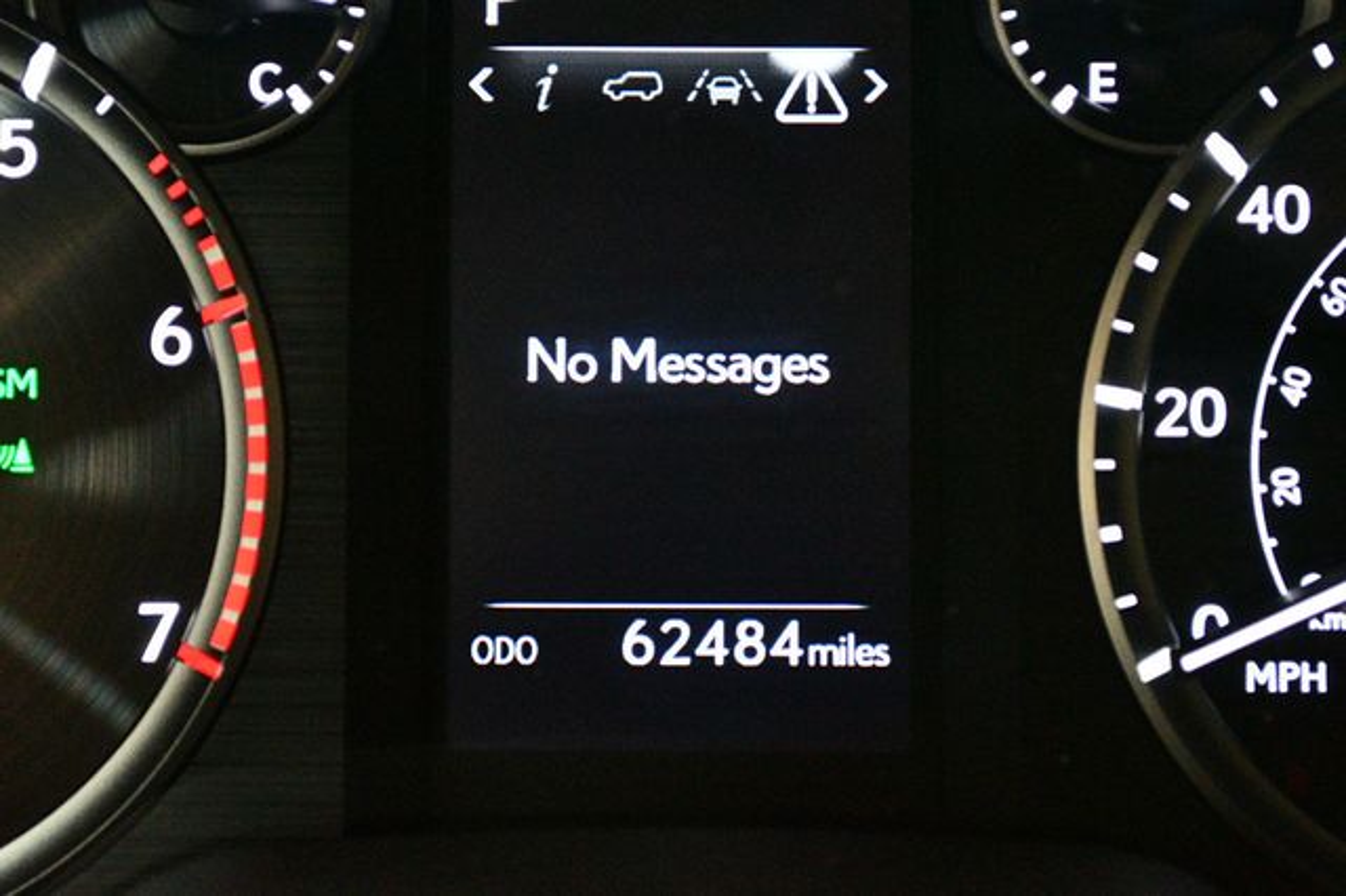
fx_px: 2578
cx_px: 673
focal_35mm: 69
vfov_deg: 19.7
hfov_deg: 29.3
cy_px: 448
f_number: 5.3
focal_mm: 46
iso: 11400
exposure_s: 1/60
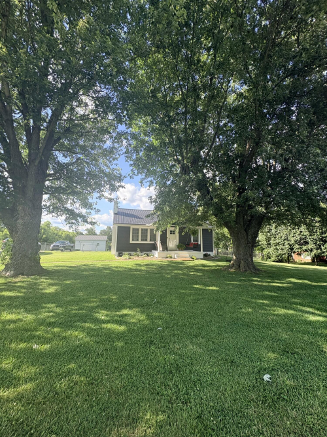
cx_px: 164
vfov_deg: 102.1
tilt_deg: +9.1
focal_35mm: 14
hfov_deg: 85.7
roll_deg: -0.9
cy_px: 218
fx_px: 176
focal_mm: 2.22
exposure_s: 1/636
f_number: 2.2
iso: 64
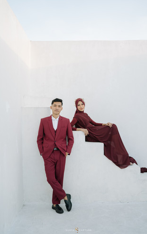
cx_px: 78
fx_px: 230
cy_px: 118
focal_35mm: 36
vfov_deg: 54.0
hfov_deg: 35.4
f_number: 2.2
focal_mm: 35
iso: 200
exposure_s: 1/800
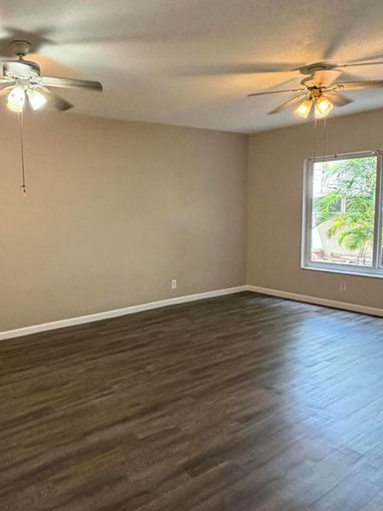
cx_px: 111
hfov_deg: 48.4
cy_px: 253
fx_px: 413
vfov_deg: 63.4
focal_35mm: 28
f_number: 2.2
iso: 250
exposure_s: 1/60
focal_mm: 2.22
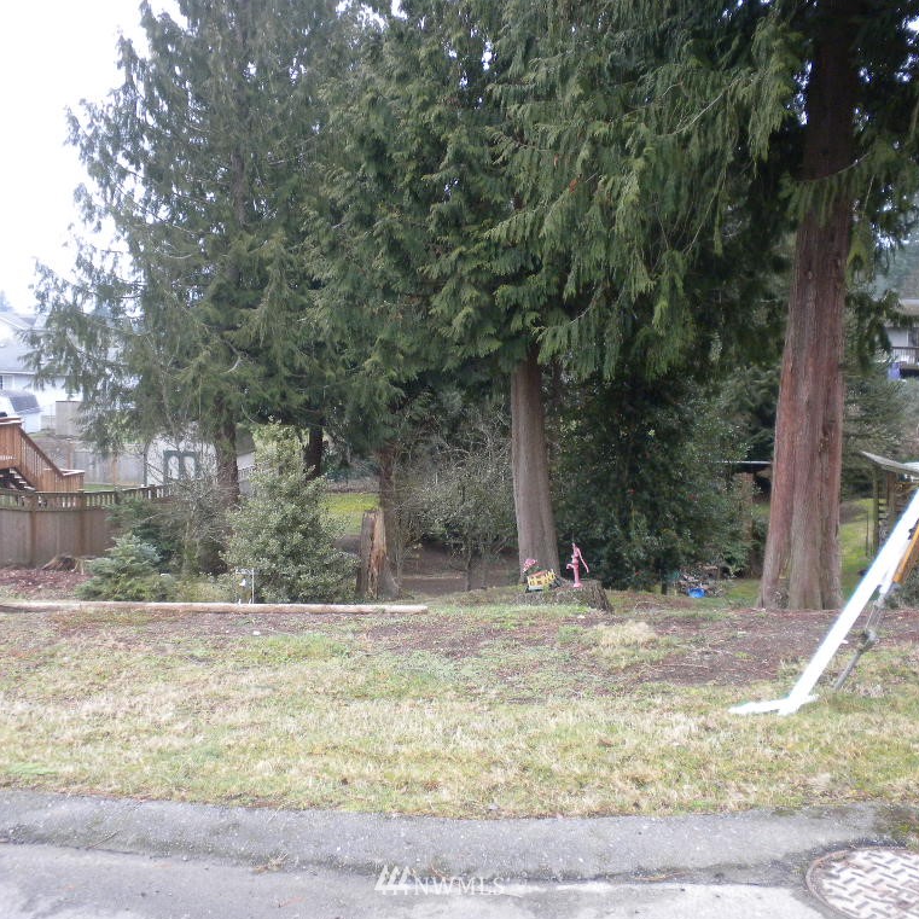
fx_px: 1322
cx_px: 442
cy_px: 463
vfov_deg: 38.3
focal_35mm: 44
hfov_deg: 38.3
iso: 268
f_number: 3.5
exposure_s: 1/51.7
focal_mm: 6.6
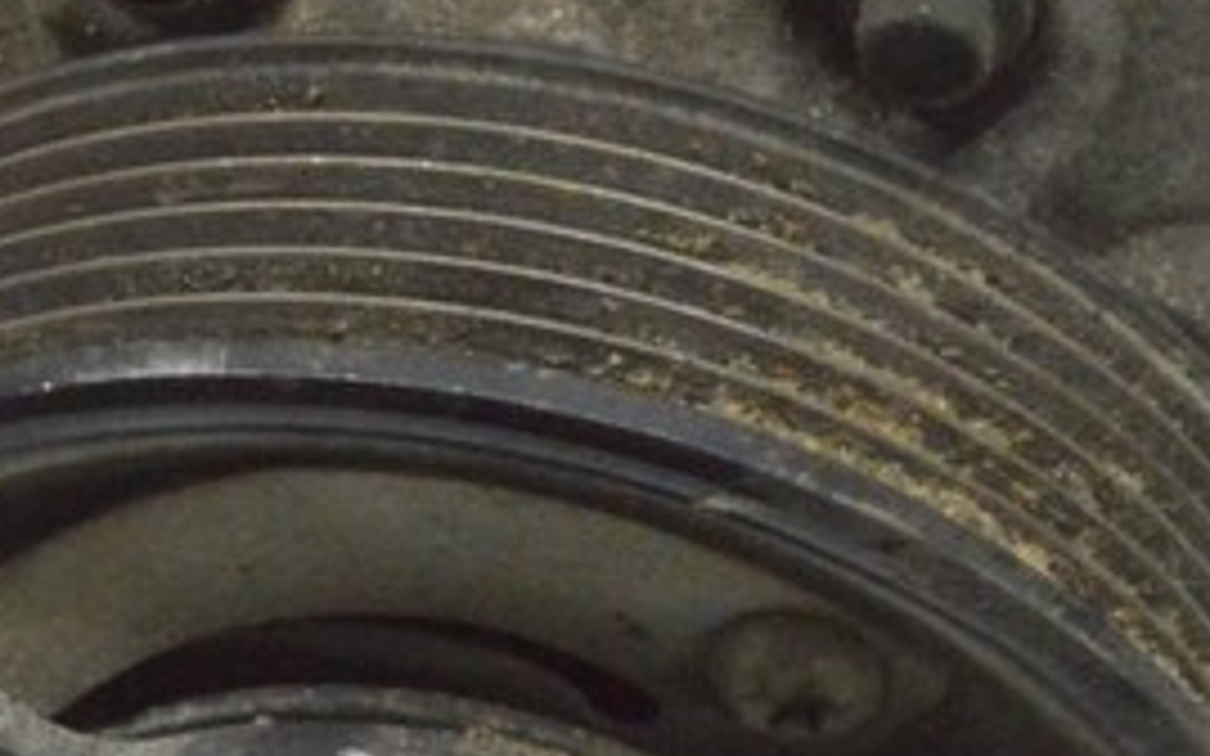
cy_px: 313
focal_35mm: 233
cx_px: 796
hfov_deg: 9.0
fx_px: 7682
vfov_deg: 5.6
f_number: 20
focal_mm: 40
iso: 6400
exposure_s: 1/15
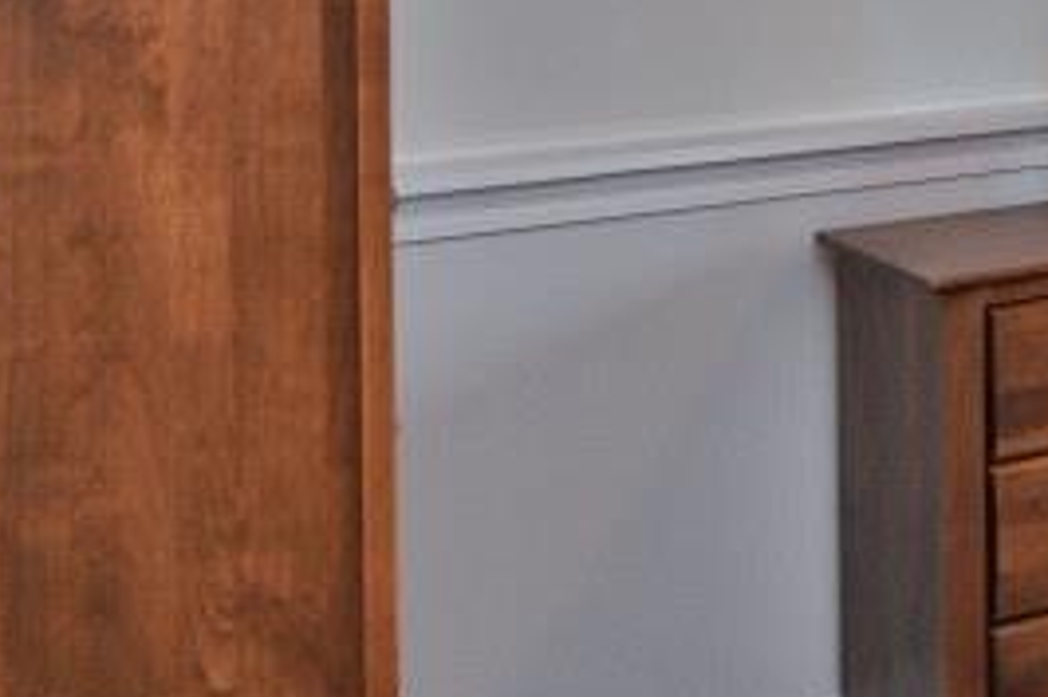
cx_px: 2715
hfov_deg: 13.8
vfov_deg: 16.2
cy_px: -252
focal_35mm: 79
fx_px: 2298
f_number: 5
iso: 200
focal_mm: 14
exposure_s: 1/100
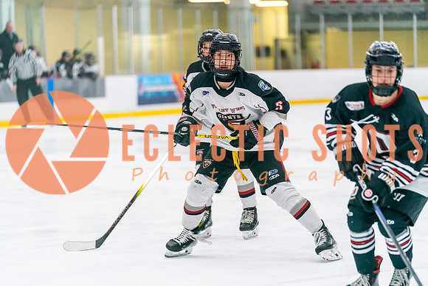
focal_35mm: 158
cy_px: 151
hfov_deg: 13.0
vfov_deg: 8.7
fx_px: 1878
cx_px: 225
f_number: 2.8
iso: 3200
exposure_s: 1/1250
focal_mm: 150
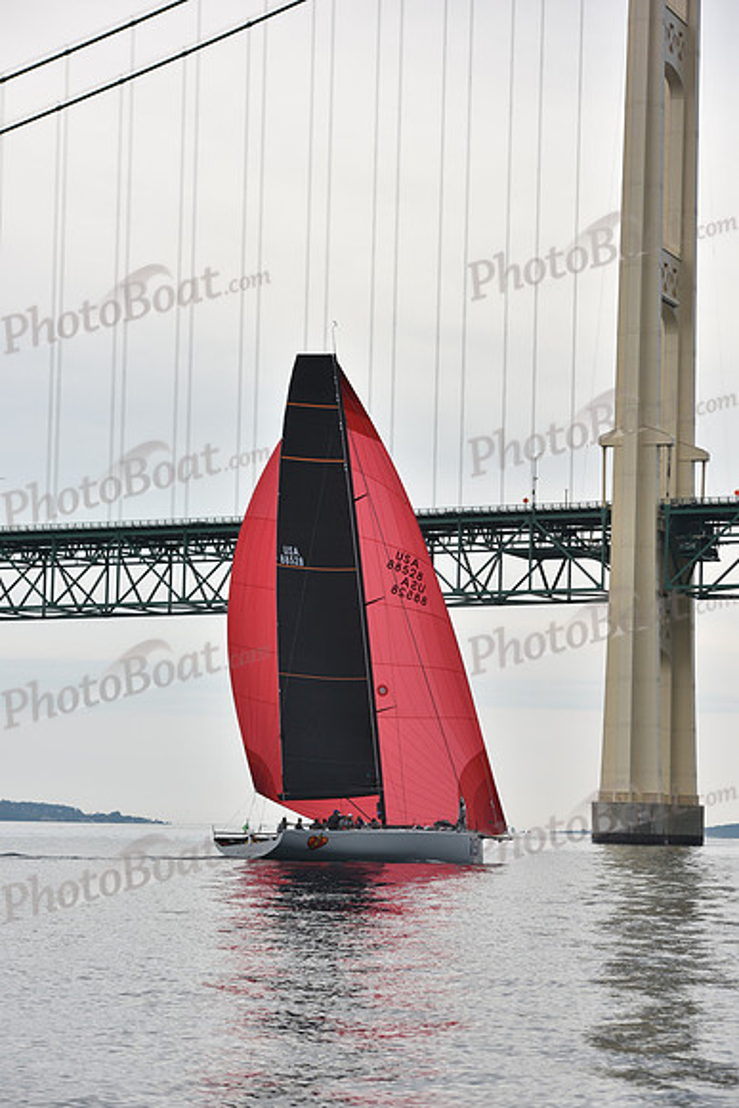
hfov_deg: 13.4
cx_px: 370
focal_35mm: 102
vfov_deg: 20.0
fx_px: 3139
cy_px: 554
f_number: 6.3
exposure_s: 1/800
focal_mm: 102
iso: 250
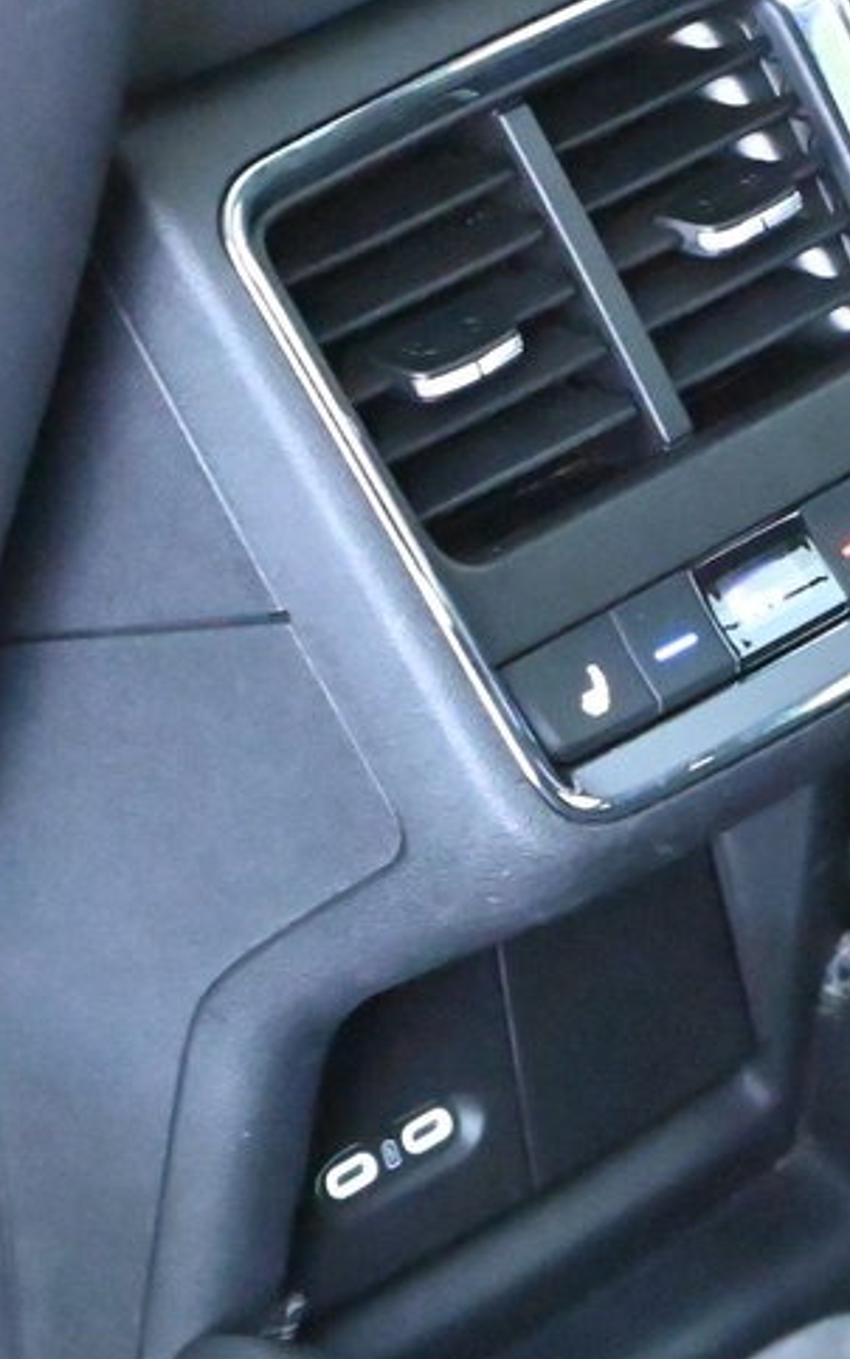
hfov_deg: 7.7
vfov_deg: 12.2
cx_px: 633
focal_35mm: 171
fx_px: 6336
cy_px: 219
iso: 25600
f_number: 6.3
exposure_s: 1/15
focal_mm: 50
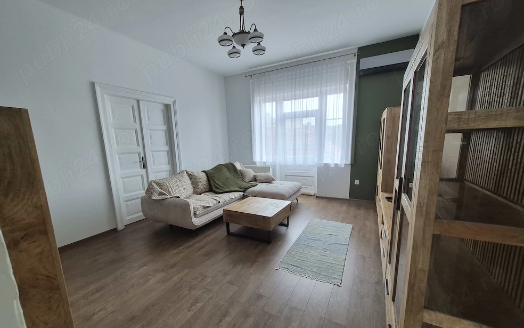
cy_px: 183
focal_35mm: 14
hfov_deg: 105.3
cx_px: 260
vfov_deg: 78.3
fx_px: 200
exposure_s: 1/50
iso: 80
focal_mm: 1.74
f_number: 2.2
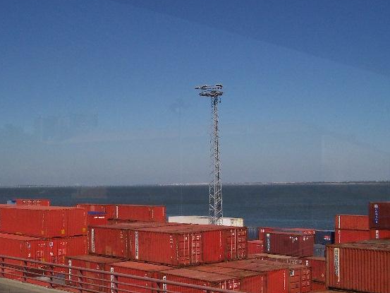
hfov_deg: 34.6
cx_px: 133
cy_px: 179
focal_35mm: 55
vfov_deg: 26.5
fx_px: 620
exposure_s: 1/1000
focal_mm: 8
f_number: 4.8
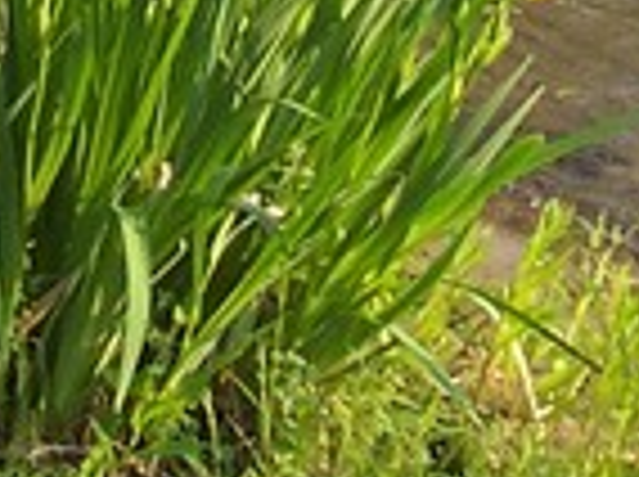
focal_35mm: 212
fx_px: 3907
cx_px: -277
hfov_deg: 9.1
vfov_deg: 6.7
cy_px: -580
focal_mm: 5.6
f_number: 5.6
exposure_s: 1/180
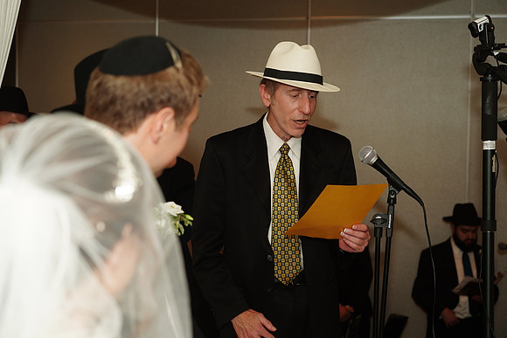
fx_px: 803
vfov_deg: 23.8
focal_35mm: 57
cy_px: 169
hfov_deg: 35.0
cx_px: 254
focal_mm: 57
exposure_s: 1/100
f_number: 4
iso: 640
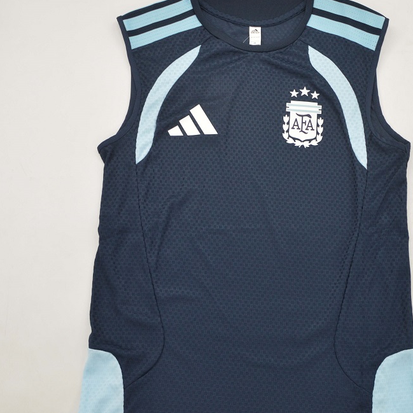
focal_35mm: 52
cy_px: 228
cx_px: 270
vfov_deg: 32.8
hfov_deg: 32.6
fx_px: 702
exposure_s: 1/200
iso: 400
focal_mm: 22
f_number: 5.6
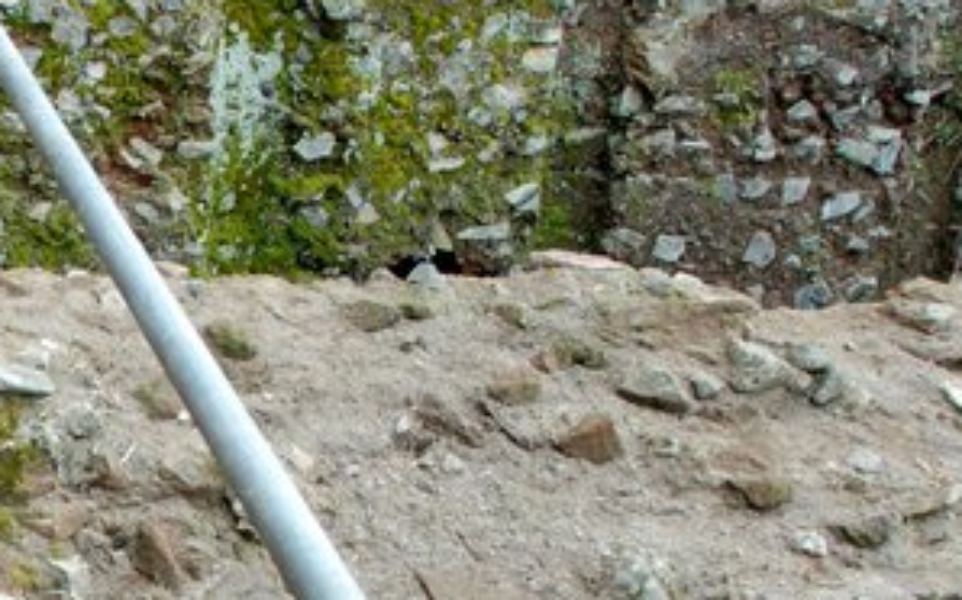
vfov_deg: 17.4
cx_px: -132
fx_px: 1887
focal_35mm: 72
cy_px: 685
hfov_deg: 26.1
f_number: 5
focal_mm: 14
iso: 200
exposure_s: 1/100
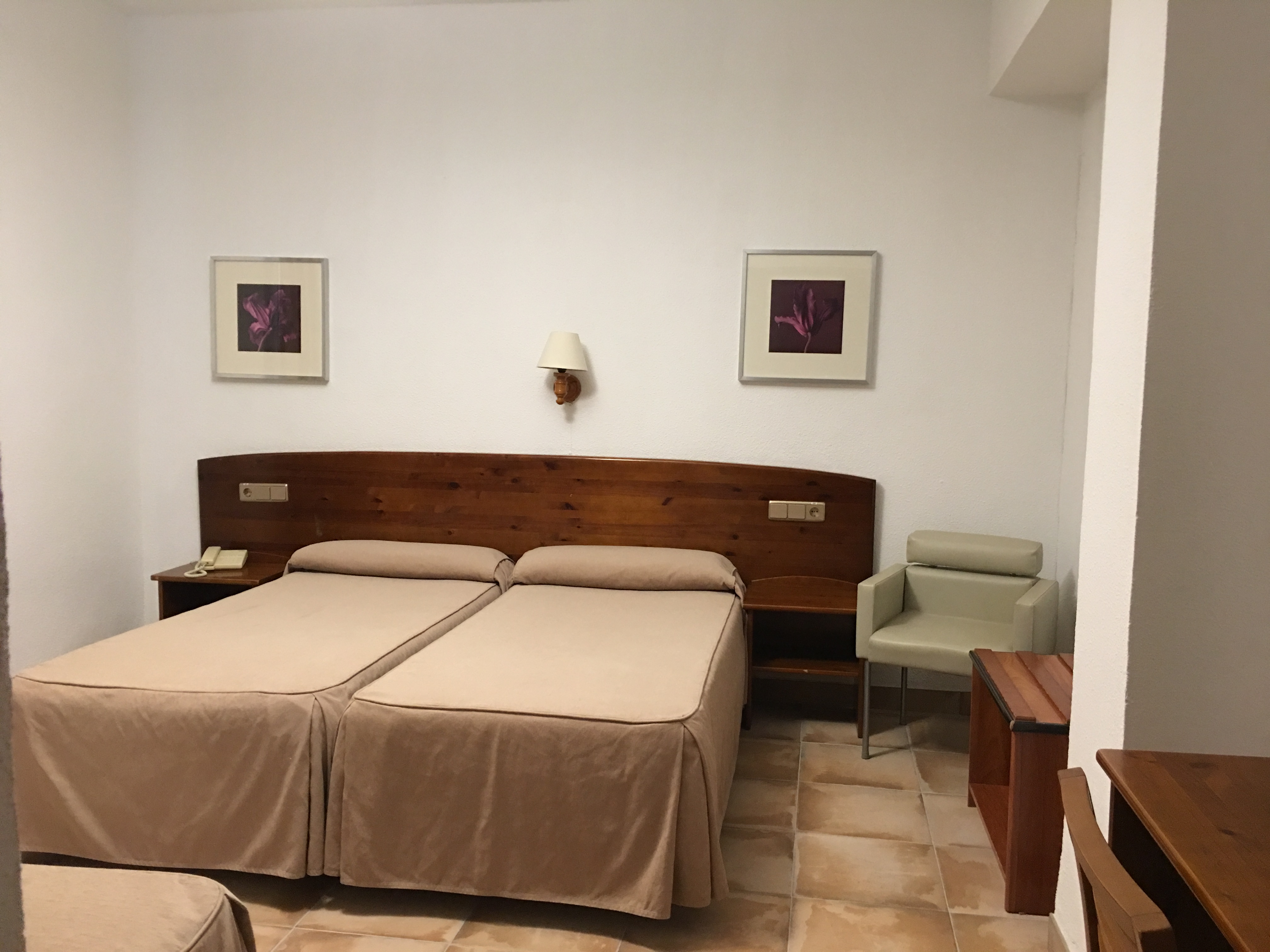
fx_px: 1064
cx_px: 635
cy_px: 476
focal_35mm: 29
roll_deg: -1.5
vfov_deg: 48.2
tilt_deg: -3.5
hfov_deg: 61.7
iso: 100
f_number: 2.2
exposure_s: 1/8
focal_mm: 4.15
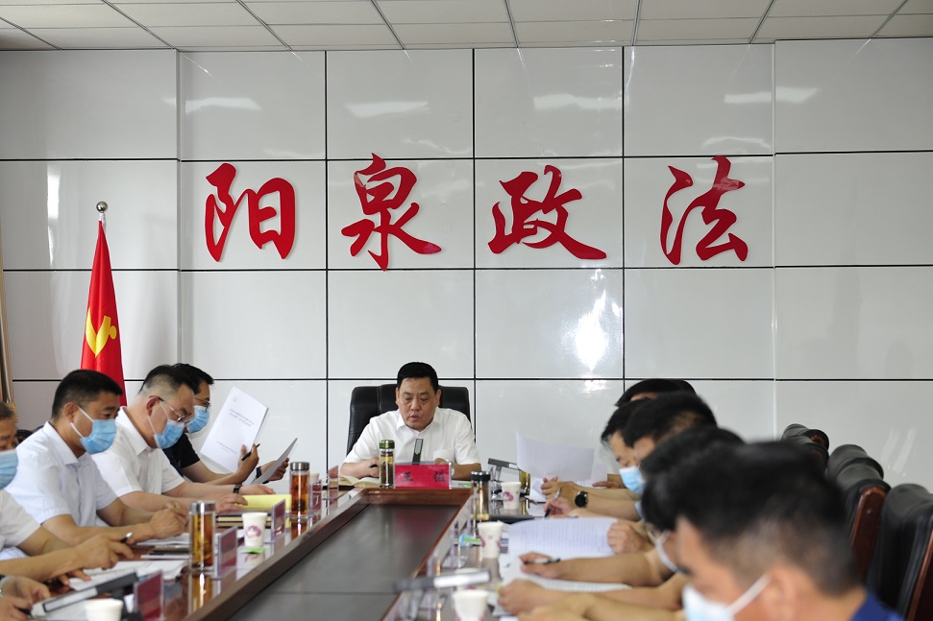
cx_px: 466
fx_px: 1814
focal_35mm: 70
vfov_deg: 19.4
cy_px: 310
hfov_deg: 28.8
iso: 640
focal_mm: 70
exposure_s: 1/100
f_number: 4.5
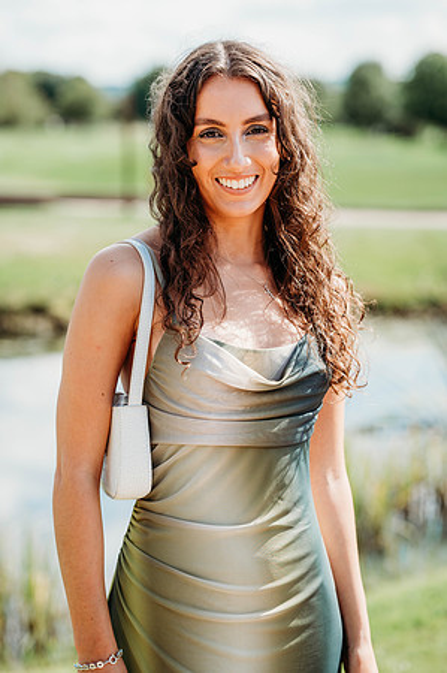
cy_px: 336
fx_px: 1587
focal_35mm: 85
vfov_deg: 23.9
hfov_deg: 16.0
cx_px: 224
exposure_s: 1/800
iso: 100
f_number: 3.2
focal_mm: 85
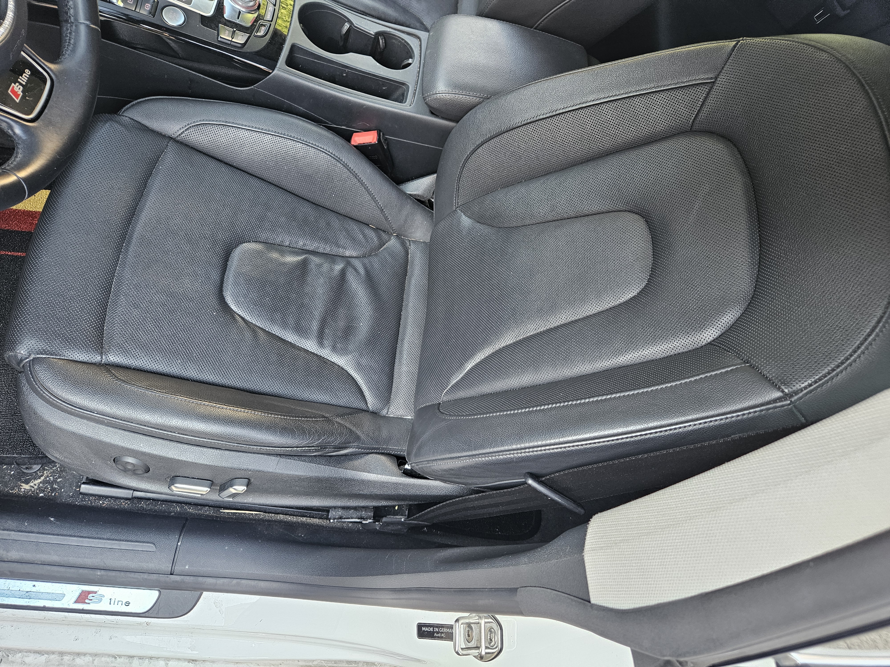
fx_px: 591
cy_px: 334
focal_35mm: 23
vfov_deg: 58.9
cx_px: 445
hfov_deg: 73.9
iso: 250
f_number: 1.8
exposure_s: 1/120
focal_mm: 5.4
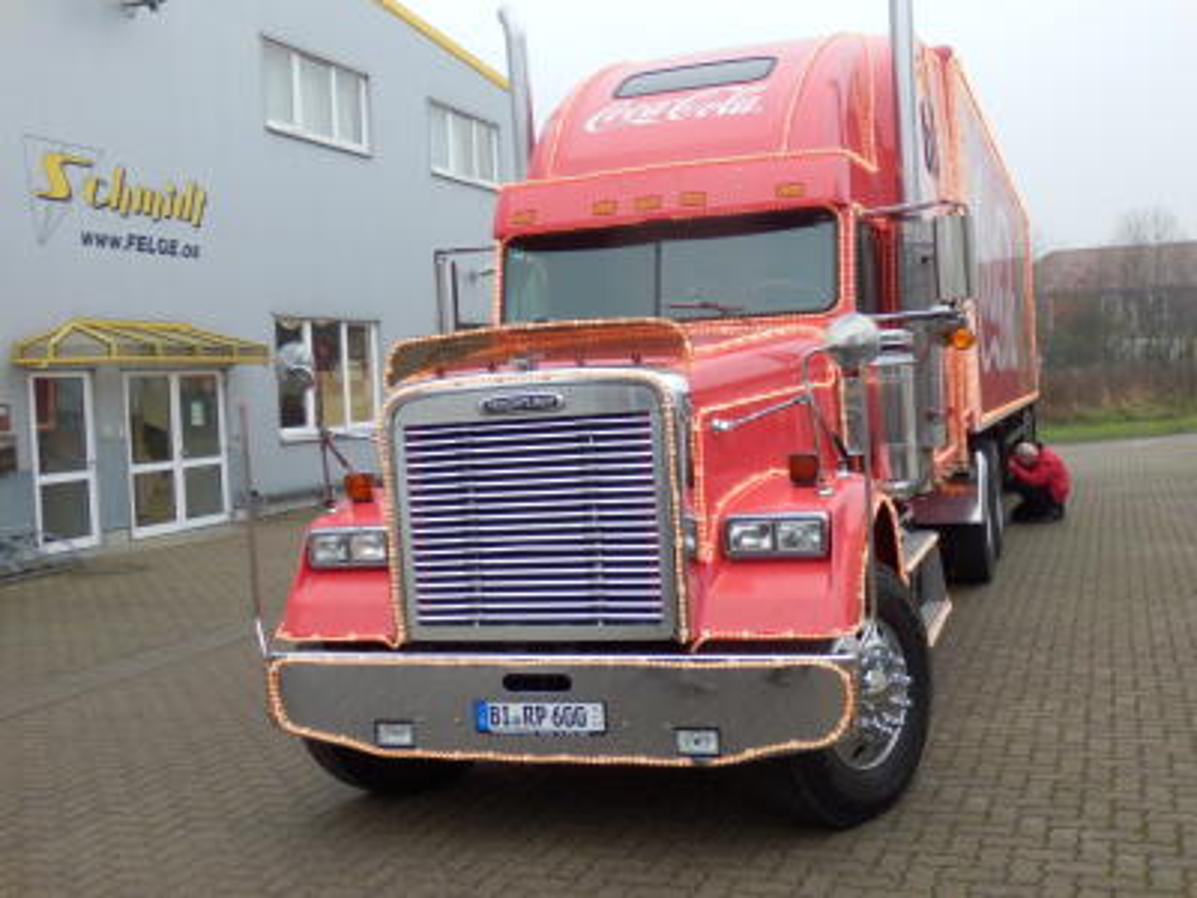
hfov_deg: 50.1
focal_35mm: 37
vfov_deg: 38.7
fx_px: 1279
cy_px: 449
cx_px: 598
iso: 320
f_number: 3.6
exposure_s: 1/60
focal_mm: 6.6
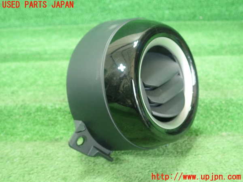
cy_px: 91
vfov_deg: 46.8
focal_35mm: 30
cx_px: 122
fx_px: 211
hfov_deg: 60.0
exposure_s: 1/125
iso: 800
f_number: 2.3
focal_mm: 5.5
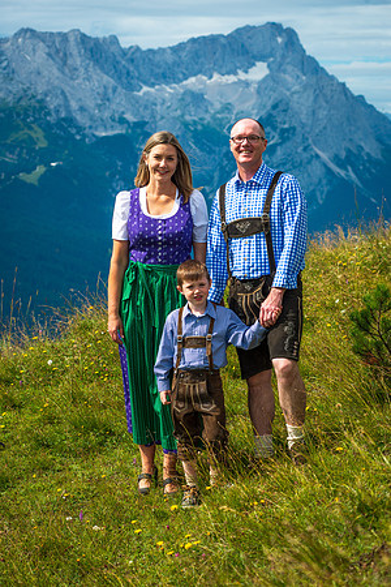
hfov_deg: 14.9
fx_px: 1499
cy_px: 294
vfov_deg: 22.1
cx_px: 196
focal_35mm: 92
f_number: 6.3
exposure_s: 1/1000
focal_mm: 92
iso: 100
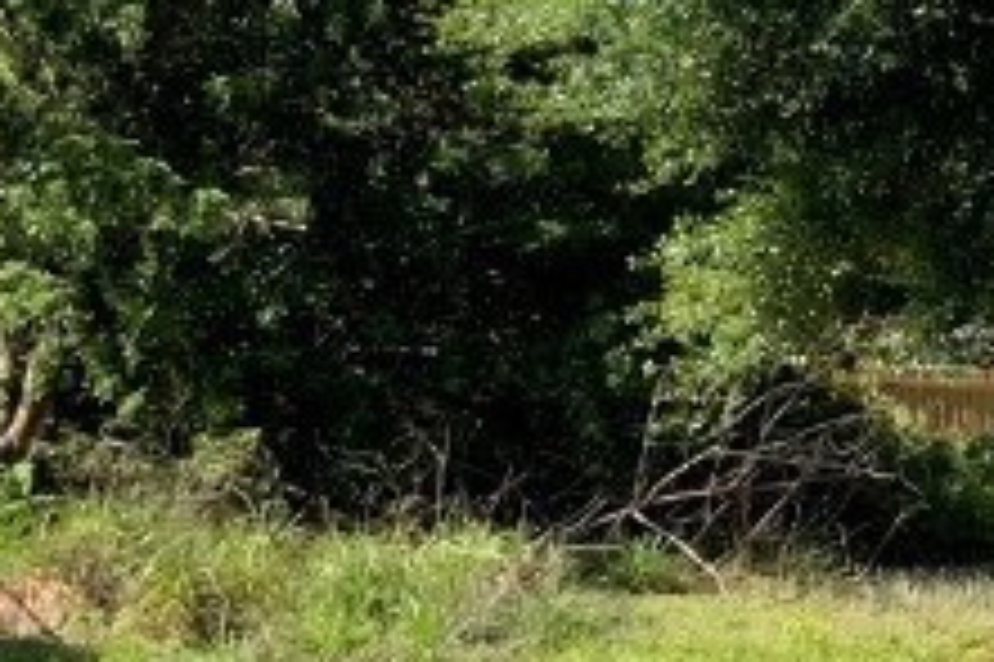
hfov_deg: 13.2
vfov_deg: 9.8
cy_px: 338
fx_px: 3863
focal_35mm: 140
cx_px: 1786
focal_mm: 3
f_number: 1.8
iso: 16
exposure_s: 1/691
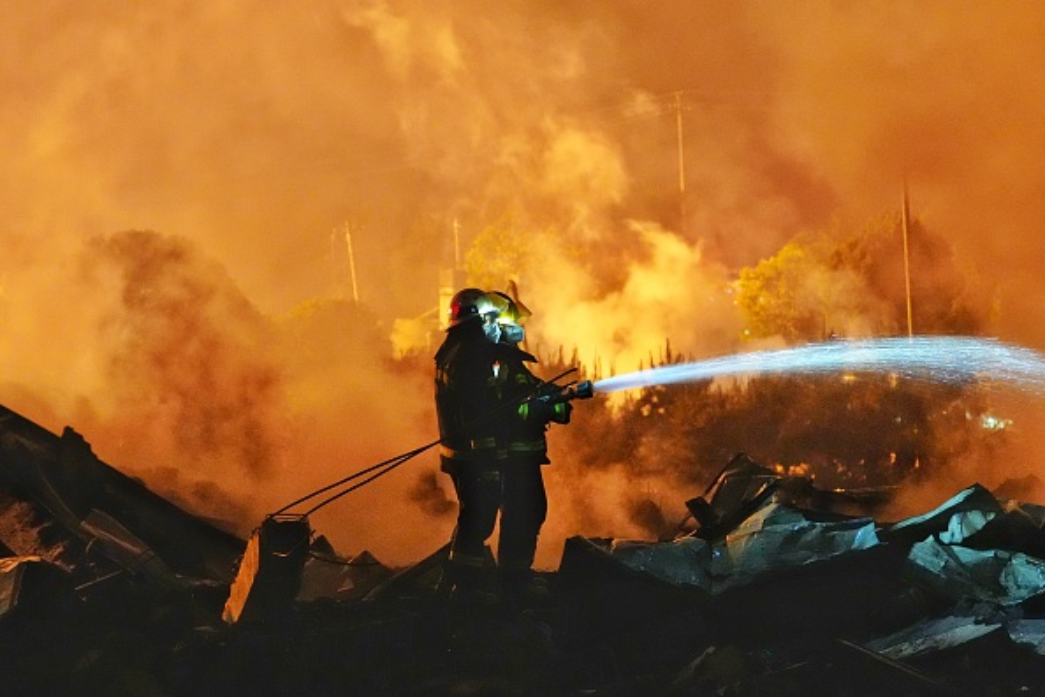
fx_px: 3048
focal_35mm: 105
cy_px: 348
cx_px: 522
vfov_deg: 13.0
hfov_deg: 19.5
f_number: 2.8
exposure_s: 1/20
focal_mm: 70
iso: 6400
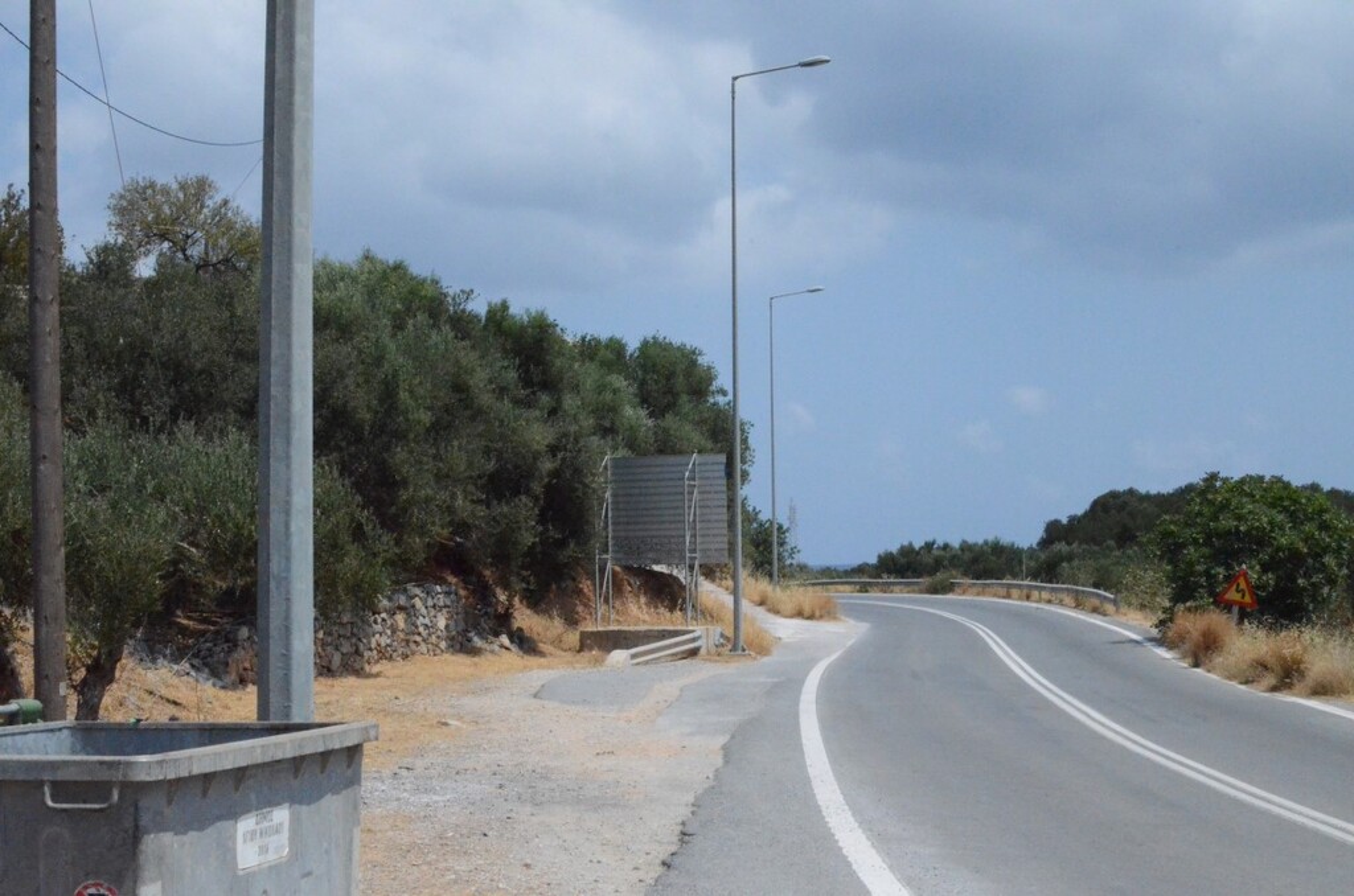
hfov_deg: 37.9
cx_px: 677
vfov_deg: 25.6
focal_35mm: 52
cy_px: 448
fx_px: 1970
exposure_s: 1/4000
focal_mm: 35
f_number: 22
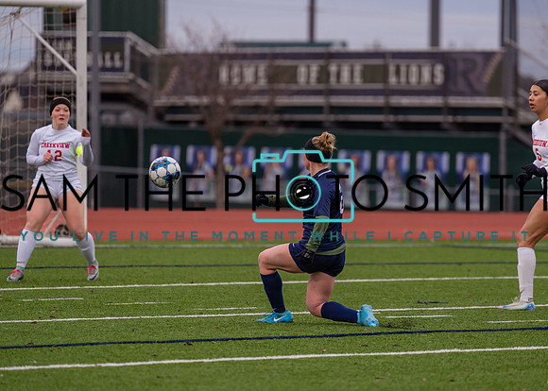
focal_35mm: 337
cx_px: 333
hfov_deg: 6.0
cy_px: 196
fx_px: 5249
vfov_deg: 4.3
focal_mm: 280
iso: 800
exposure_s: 1/1600
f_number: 4
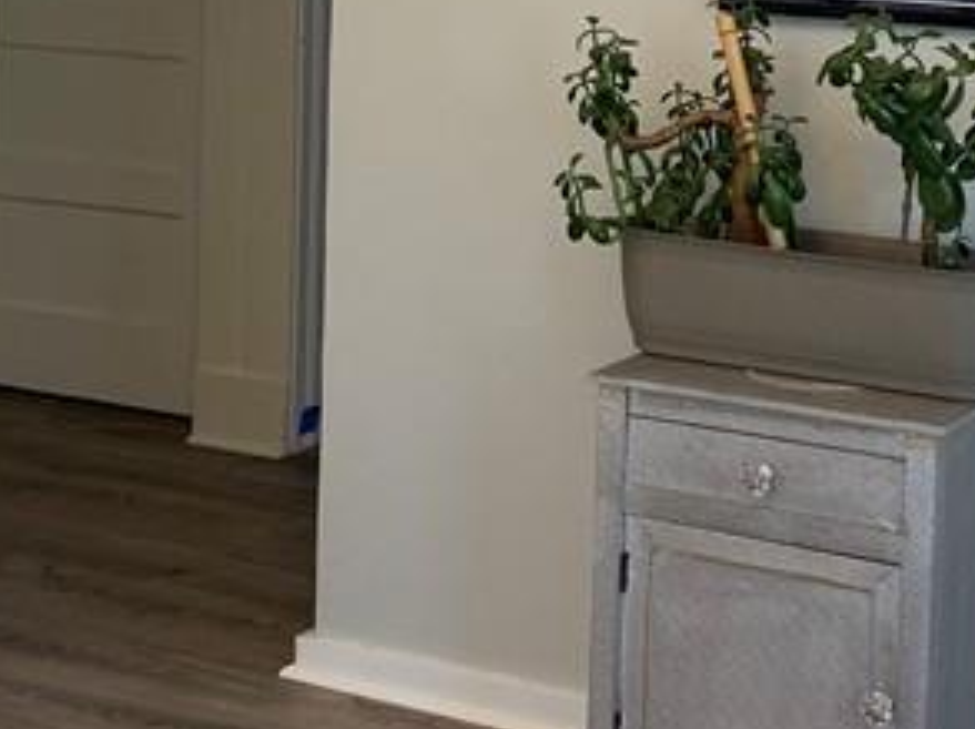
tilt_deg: -5.3
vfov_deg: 15.9
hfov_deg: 21.6
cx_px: 546
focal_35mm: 91
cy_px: 7
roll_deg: -1.4
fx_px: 2560
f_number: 1.8
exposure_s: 1/60
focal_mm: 4.25
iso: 64
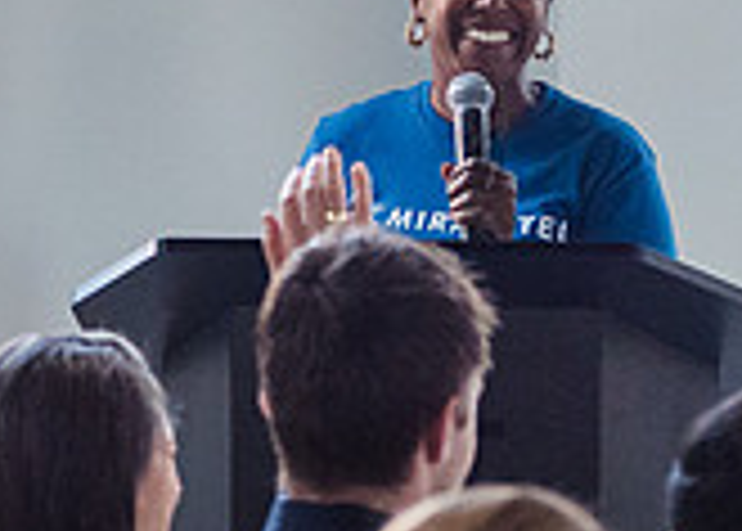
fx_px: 10056
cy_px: 87
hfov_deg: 4.2
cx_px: 507
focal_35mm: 477
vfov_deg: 3.0
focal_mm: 120
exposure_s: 1/320
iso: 4000
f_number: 4
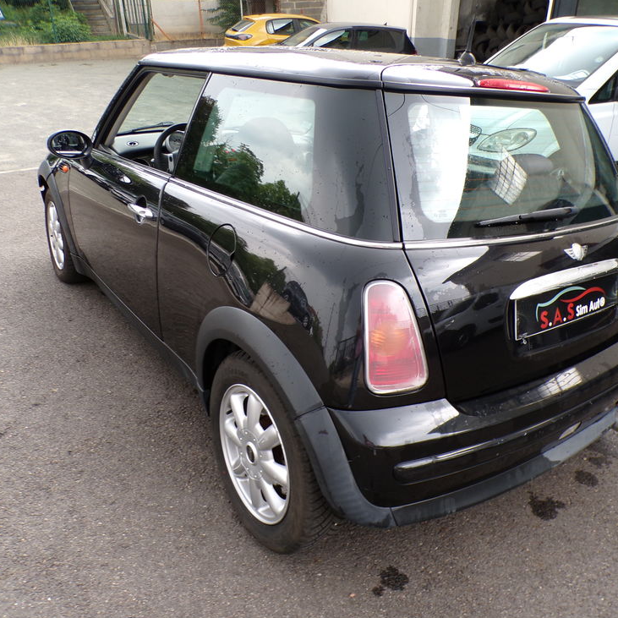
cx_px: 344
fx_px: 586
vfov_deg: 55.6
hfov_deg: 55.5
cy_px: 309
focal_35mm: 29
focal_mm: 4.3
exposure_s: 1/50
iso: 100
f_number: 3
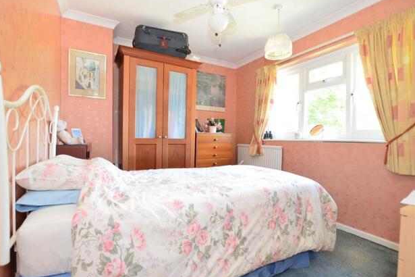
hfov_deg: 96.6
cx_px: 195
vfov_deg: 73.7
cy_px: 140
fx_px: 184
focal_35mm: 16
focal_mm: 10
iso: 320
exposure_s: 1/6
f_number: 5.6
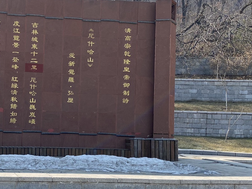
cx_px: 31
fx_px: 430
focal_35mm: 59
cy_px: 113
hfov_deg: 31.3
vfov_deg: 24.8
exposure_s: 1/799
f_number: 1.8
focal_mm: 4.25
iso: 32
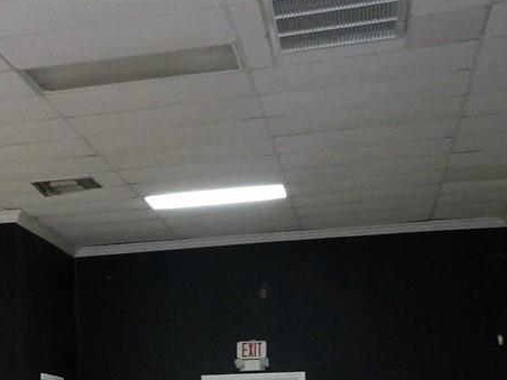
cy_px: 442
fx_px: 1245
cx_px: -158
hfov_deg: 20.9
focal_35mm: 85
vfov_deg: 16.7
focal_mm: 4.3
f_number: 3.2
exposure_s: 1/30
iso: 376
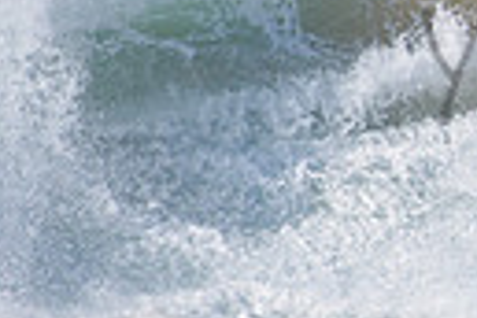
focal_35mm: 2247
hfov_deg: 0.9
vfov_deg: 0.6
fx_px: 29770
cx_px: 802
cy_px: 35
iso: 180
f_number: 5.6
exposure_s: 1/2500
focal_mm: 500
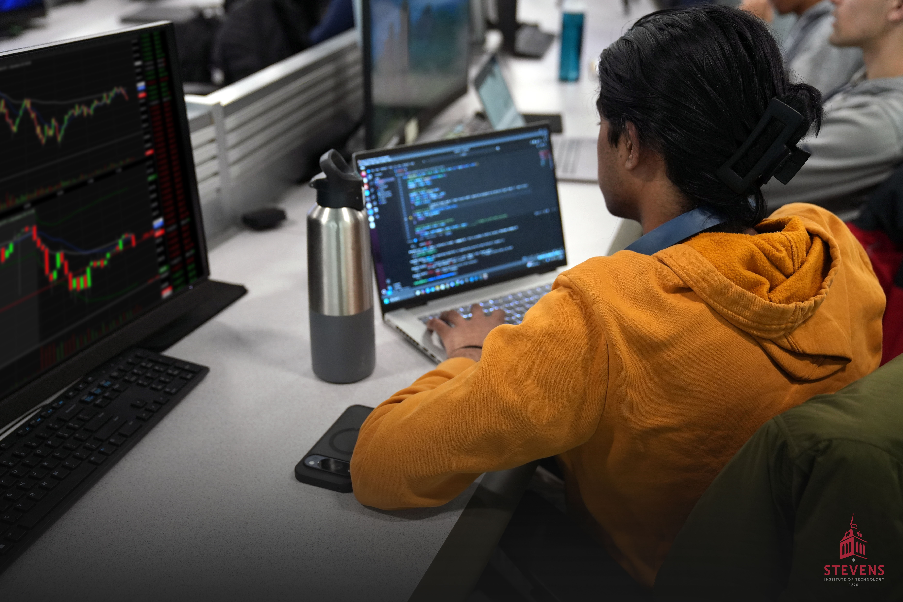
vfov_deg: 35.1
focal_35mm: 38
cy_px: 301
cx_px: 452
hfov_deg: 50.7
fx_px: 953
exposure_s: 1/160
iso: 2500
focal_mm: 38
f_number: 2.8
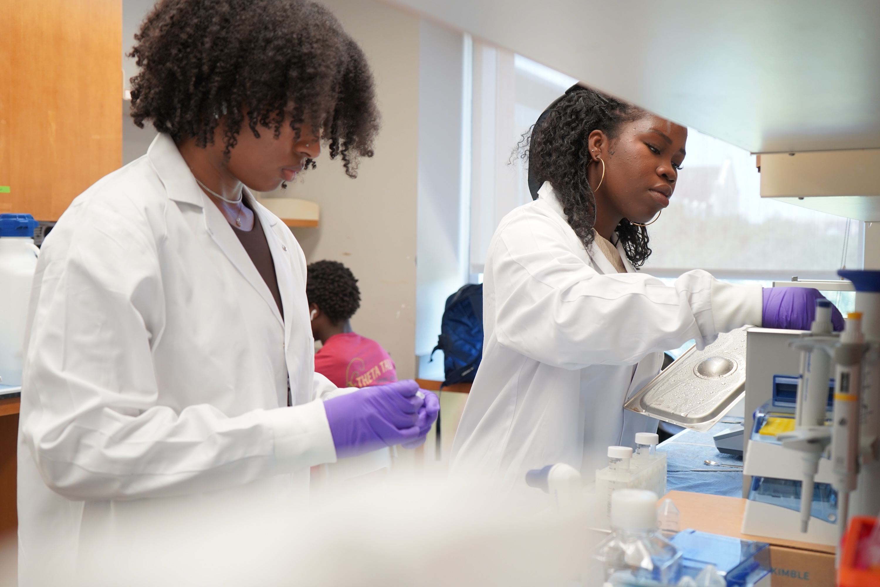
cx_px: 440
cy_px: 294
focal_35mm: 39
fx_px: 953
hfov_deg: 49.6
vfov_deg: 34.2
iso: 1000
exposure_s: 1/160
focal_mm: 39
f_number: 4
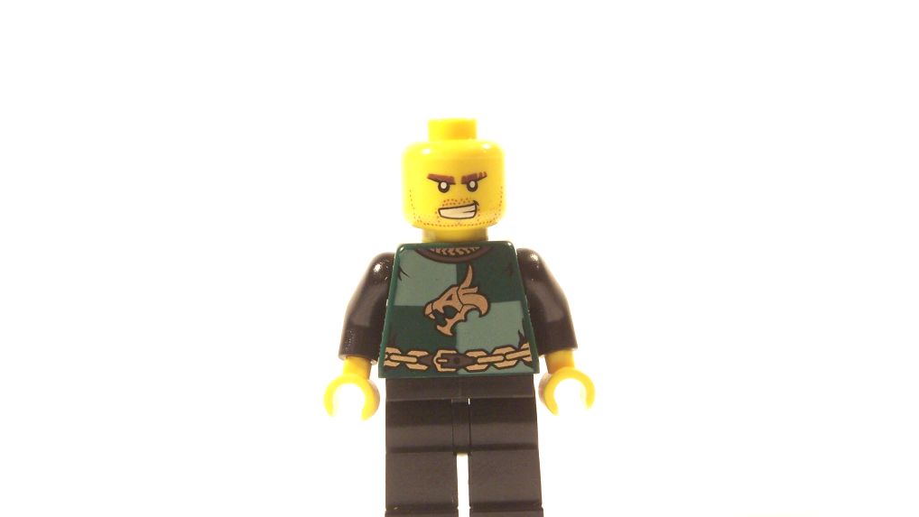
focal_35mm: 103
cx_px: 459
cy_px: 286
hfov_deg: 20.7
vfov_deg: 11.8
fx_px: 2510
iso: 200
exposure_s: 1/20
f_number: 3.6
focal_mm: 15.6
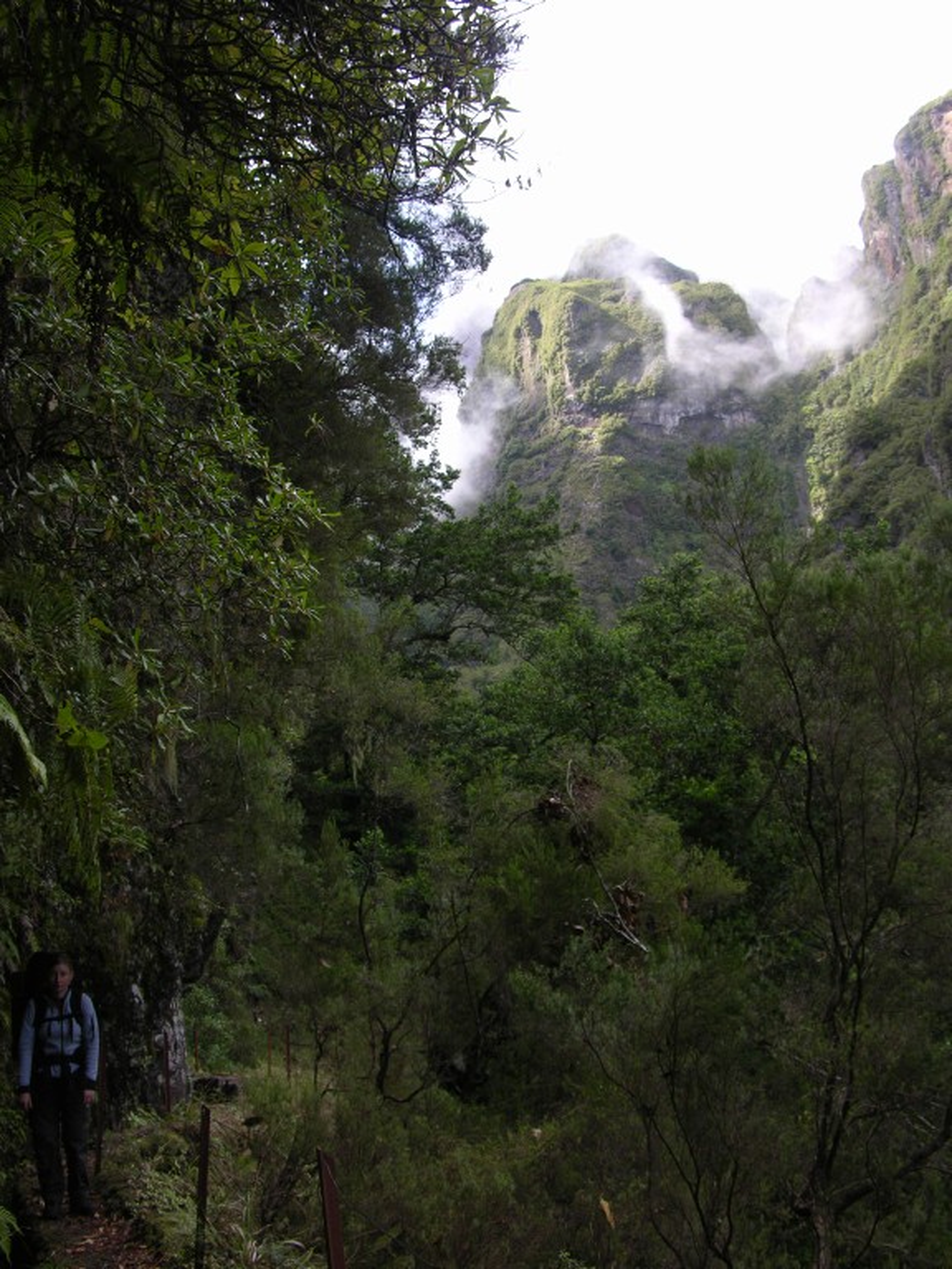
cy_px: 634
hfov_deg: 40.7
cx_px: 476
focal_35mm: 35
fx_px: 1283
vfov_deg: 52.6
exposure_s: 1/90
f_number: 4
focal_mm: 8.9
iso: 50
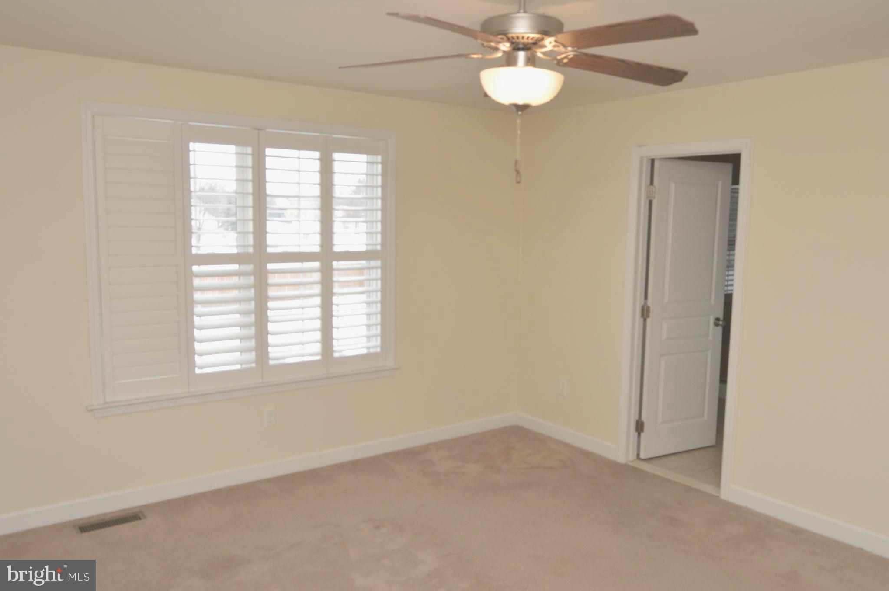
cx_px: 444
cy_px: 296
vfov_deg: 47.8
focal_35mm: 27
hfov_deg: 67.4
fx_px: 666
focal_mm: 18
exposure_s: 1/125
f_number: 5.6
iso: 400
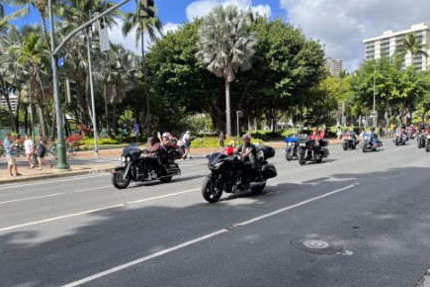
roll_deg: +1.5
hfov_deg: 65.5
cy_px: 162
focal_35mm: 28
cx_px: 216
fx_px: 334
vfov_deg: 46.3
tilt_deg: -5.2
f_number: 1.6
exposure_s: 1/1266
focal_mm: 5.1
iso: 50
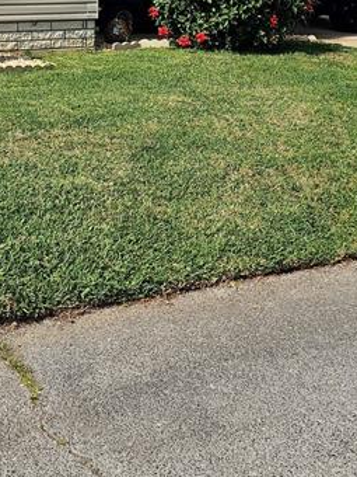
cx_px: 83
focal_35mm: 52
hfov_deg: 27.6
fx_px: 715
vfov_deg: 35.3
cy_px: 79
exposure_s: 1/1468
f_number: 1.7
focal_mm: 6.3
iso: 16
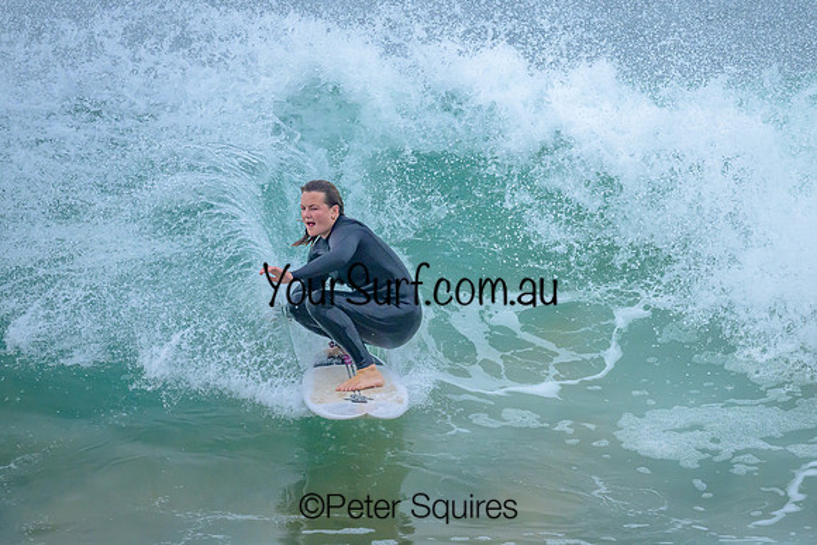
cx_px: 529
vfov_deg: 1.3
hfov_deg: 2.0
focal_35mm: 1036
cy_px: 231
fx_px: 23519
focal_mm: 800
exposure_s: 1/3200
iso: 2000
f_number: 6.3
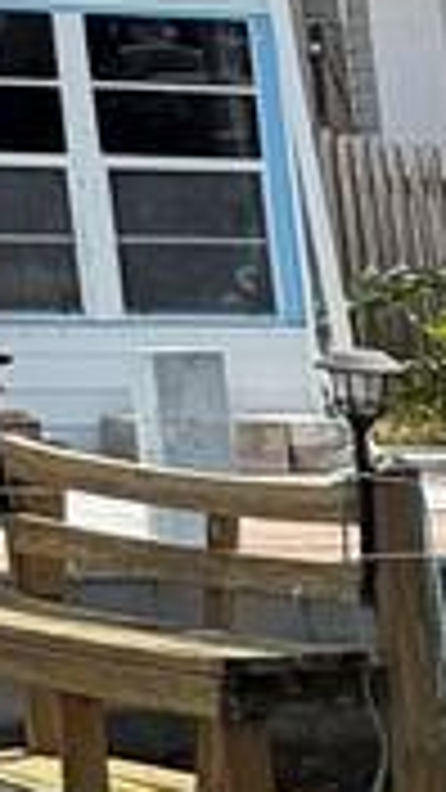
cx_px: 3185
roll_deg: -1.3
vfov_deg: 8.7
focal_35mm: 238
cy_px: 1454
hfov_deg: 3.8
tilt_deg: -14.2
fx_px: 5004
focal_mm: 6.76
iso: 80
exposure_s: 1/4405
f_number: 1.78
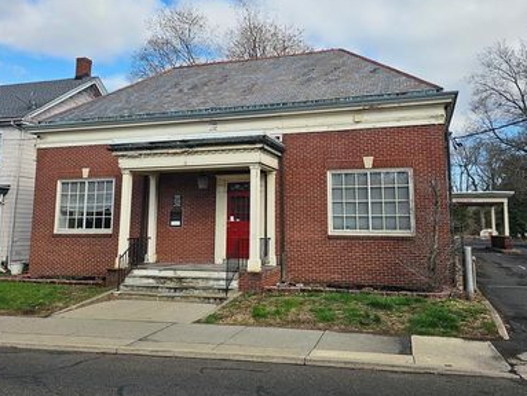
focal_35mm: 30
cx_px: 264
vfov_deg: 46.6
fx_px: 457
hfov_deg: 59.9
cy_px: 160
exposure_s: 1/1215
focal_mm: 6.3
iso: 20
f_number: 1.7
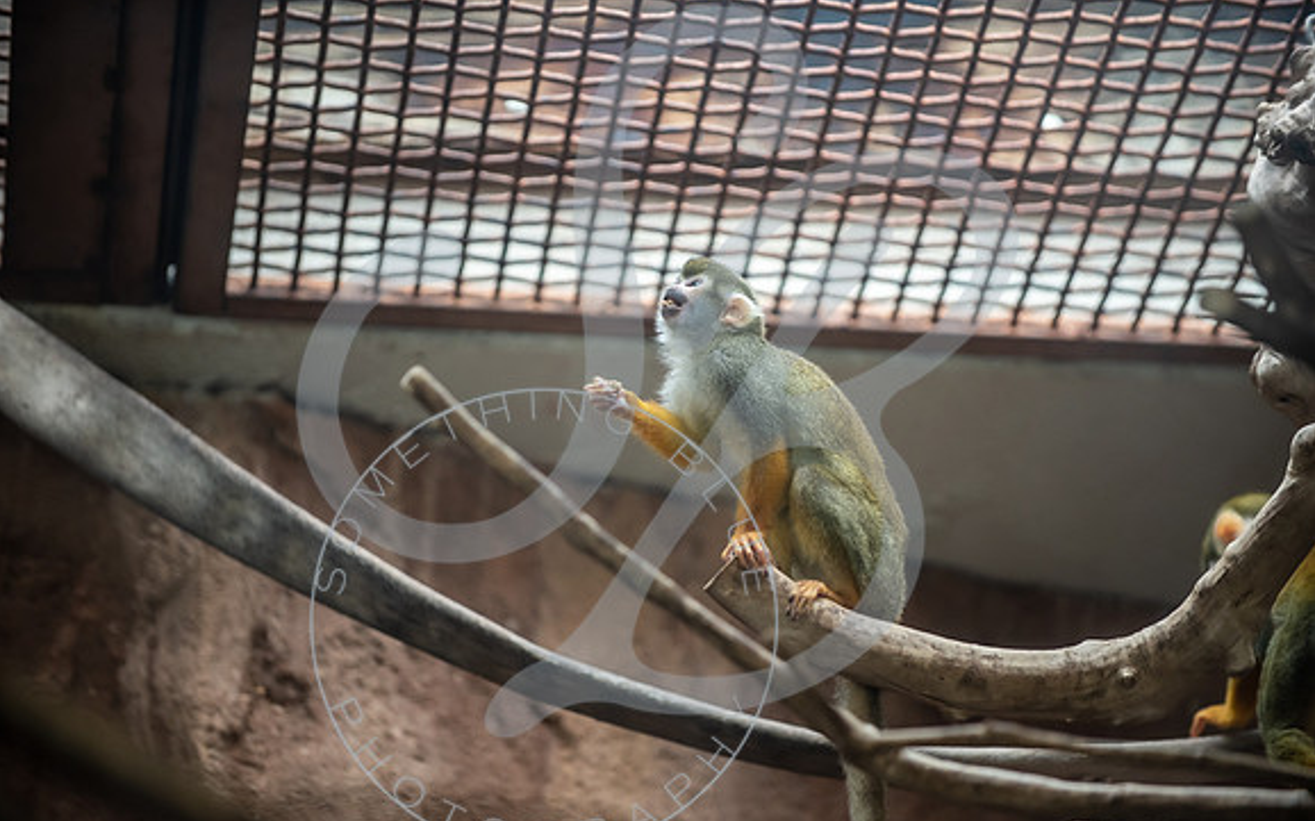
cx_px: 658
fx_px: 6235
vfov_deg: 7.5
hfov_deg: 12.0
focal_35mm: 174
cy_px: 431
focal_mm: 170
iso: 1000
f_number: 2.8
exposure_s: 1/250
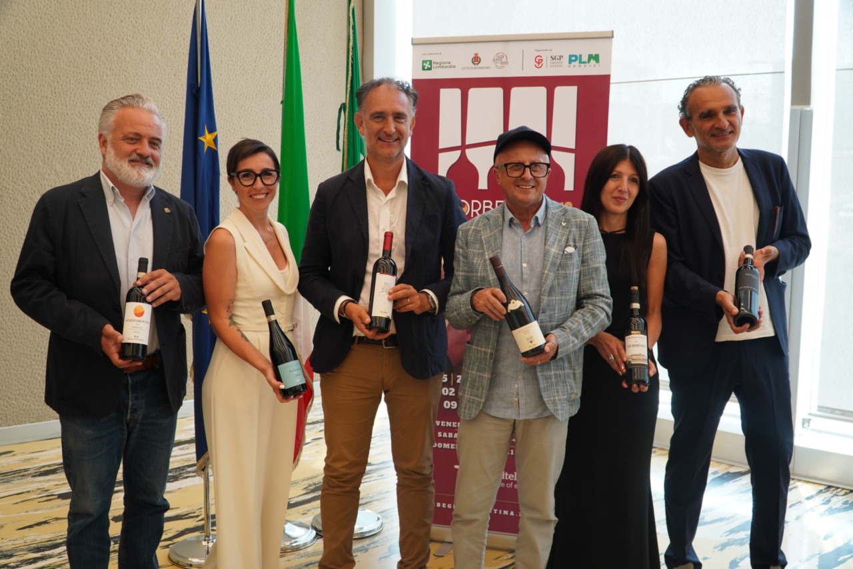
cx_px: 426
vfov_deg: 36.9
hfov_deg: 53.1
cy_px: 284
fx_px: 853
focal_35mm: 36
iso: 400
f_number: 4
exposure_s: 1/100
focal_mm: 24
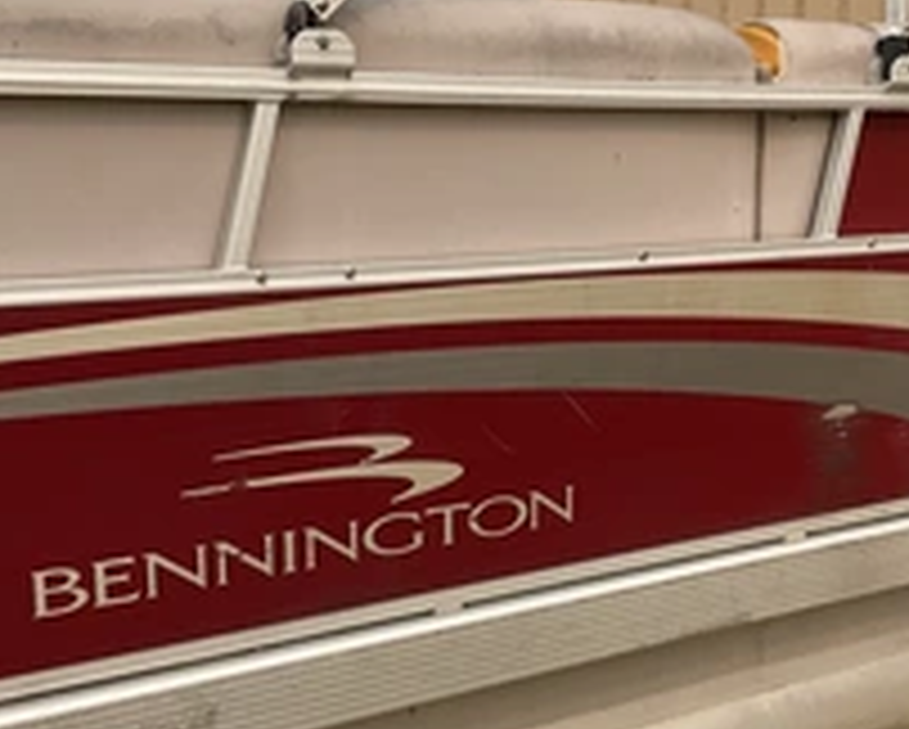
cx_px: 572
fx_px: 1508
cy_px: 432
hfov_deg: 33.4
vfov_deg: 27.1
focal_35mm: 56
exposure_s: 1/1121
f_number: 1.8
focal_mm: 3
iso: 25
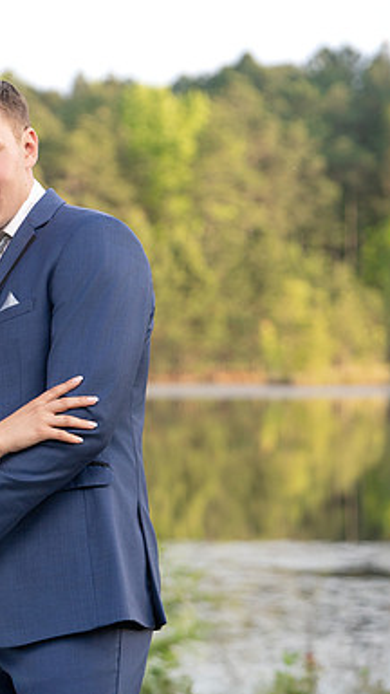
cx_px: -27
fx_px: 3953
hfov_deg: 5.6
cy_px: 348
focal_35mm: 215
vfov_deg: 10.0
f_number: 5.6
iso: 400
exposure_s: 1/200
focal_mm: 136
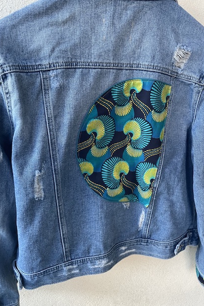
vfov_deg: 65.5
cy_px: 150
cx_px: 117
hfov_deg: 46.3
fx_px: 238
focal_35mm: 28
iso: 125
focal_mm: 4.2
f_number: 1.6
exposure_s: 1/100
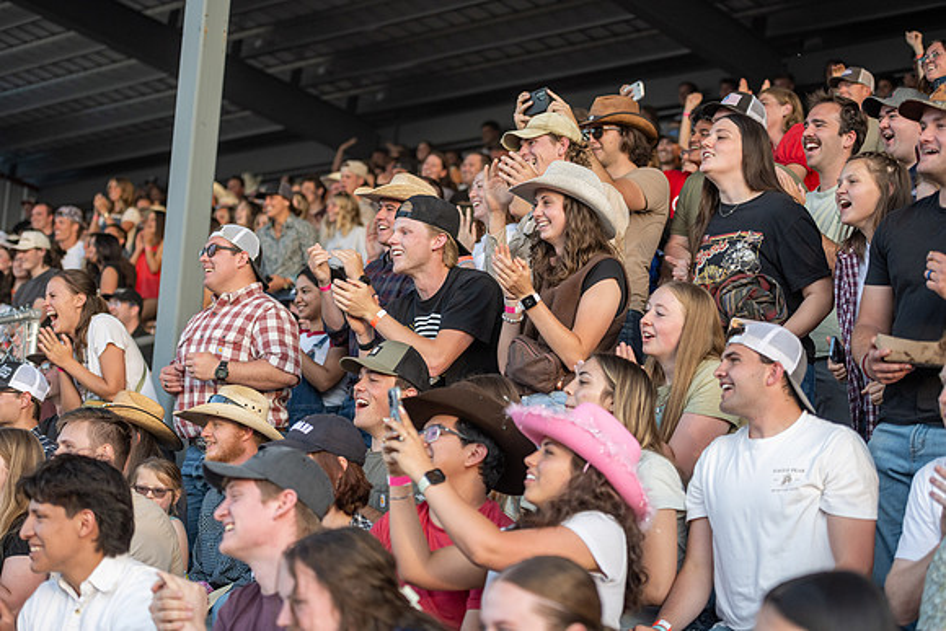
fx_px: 1840
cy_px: 316
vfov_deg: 19.5
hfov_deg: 28.8
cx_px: 473
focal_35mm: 70
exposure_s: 1/800
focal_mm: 70
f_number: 2.8
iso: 320
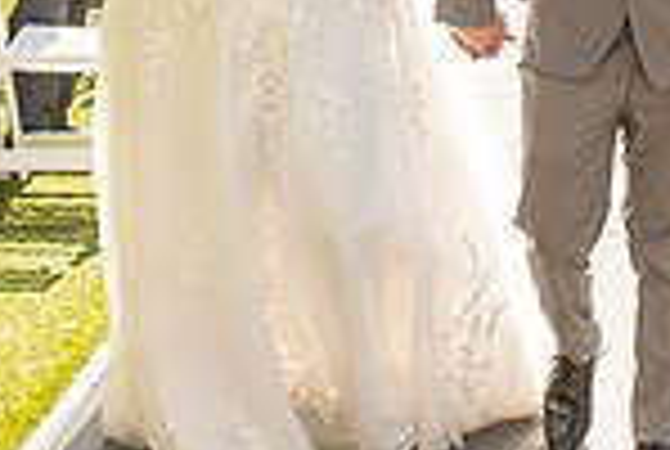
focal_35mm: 101
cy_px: -146
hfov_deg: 20.1
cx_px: 441
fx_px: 1883
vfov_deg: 13.1
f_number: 6.3
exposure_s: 1/250
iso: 100
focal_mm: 24
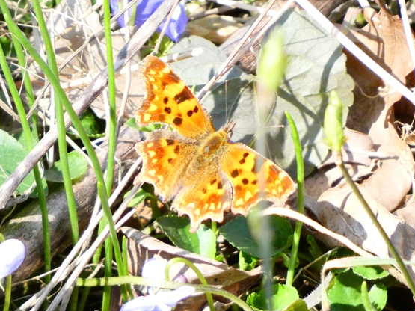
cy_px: 164
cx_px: 191
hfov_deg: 1.4
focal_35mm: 1383
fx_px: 16577
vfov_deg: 1.1
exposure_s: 1/800
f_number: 5.9
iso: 800
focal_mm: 215
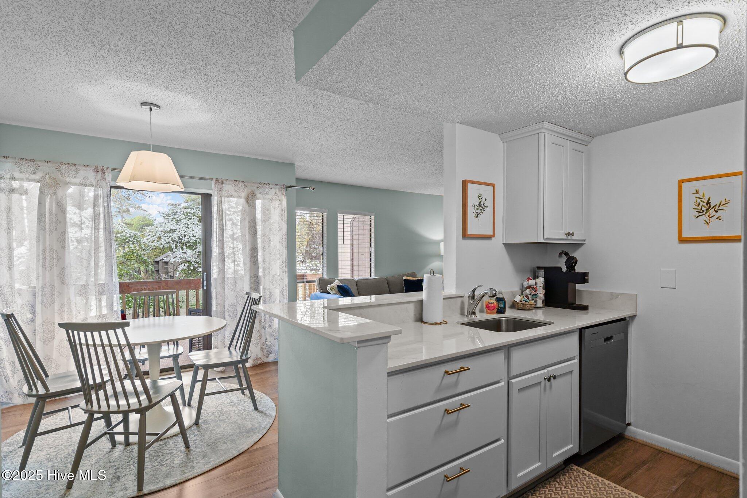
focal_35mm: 17
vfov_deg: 70.4
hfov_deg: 93.3
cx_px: 374
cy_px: 249
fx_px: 353
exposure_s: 1/3
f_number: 8
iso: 400
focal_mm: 17
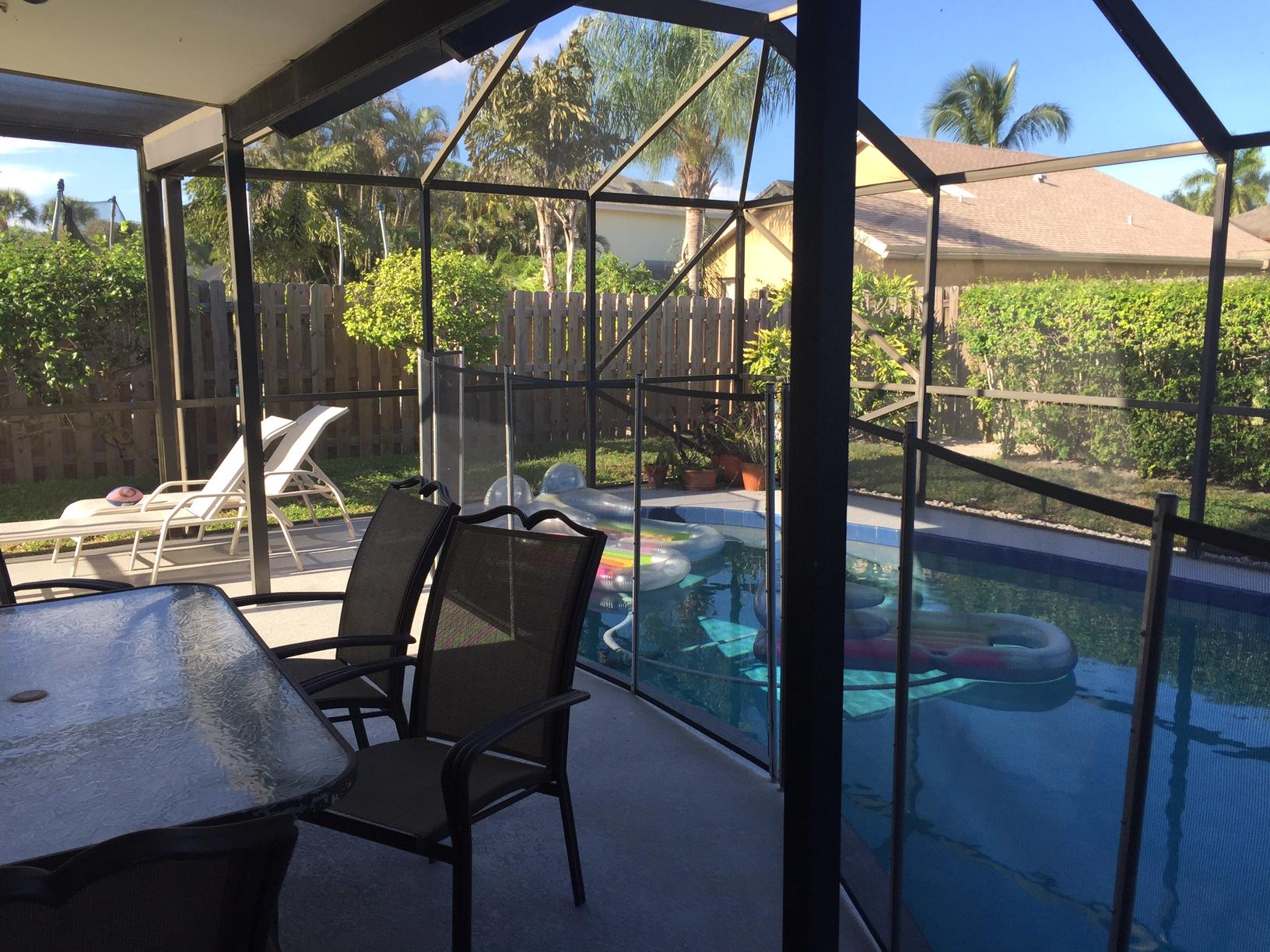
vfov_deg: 48.2
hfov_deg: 61.7
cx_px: 635
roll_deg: +1.0
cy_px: 476
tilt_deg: -8.7
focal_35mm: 29
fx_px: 1064
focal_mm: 4.15
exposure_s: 1/359
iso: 32
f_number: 2.2
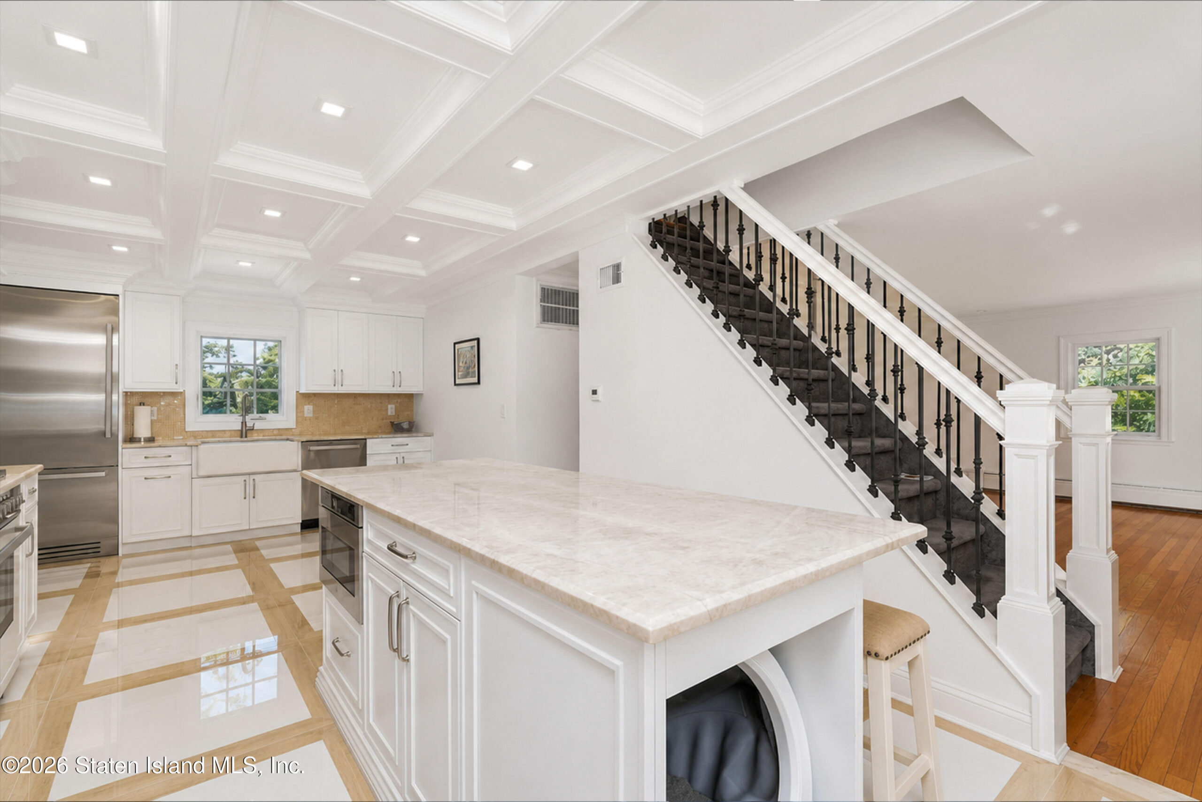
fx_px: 551
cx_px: 601
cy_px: 401
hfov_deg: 95.0
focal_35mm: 16
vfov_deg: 72.1
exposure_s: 1/50
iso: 64
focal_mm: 16.5
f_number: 5
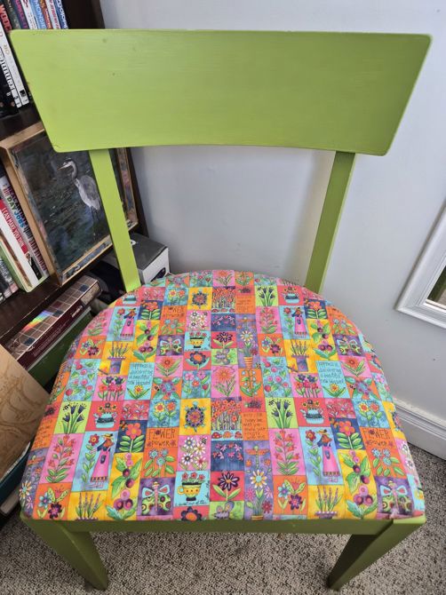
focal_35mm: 23
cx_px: 223
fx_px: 395
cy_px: 298
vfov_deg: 73.9
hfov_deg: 58.8
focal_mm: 5.4
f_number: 1.8
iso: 500
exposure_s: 1/120
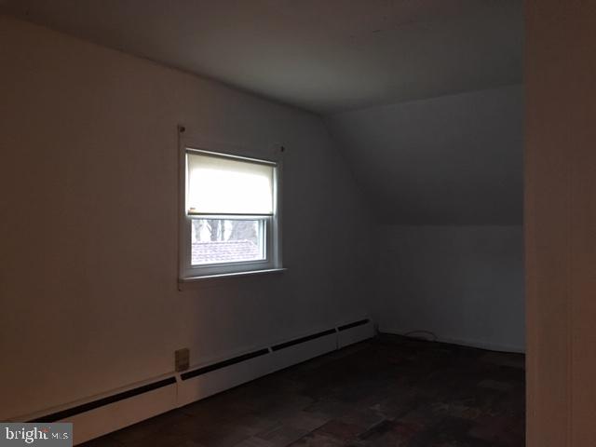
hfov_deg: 61.7
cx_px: 298
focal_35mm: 29
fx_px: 499
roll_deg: +1.8
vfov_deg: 48.2
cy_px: 224
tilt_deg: +2.3
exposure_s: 1/15
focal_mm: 4.15
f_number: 2.2
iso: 500
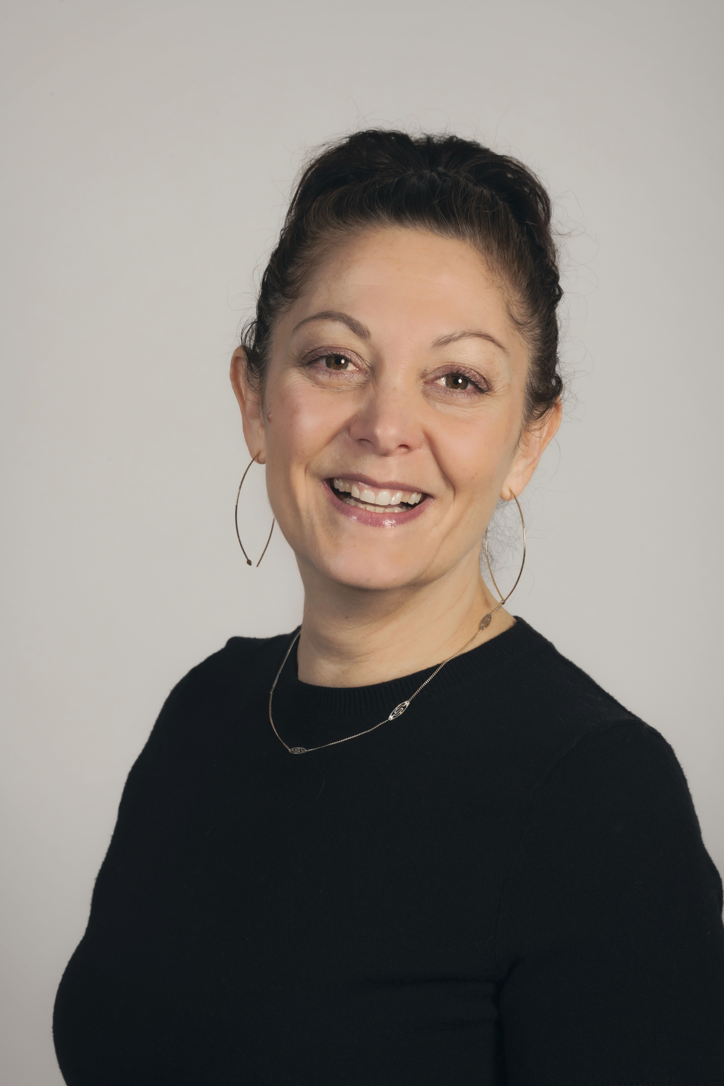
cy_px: 543
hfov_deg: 11.8
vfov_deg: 17.6
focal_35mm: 116
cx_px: 362
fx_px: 3499
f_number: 16
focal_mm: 116
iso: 250
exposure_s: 1/200
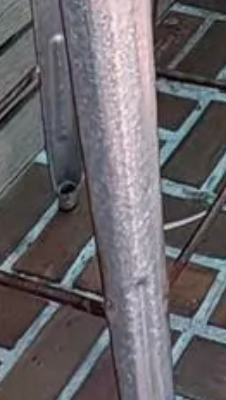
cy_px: -431
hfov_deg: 10.8
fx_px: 1115
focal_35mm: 105
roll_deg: +1.2
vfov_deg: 15.6
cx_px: 417
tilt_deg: -10.6
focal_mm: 2.22
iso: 64
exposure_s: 1/153
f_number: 2.2
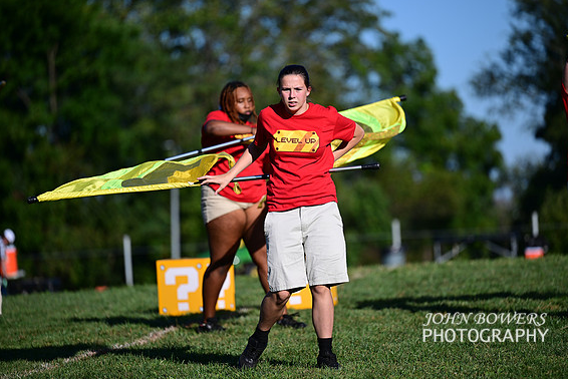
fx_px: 3236
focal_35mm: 205
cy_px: 191
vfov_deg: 6.7
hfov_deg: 10.0
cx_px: 290
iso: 100
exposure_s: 1/2000
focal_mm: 200
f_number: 2.8
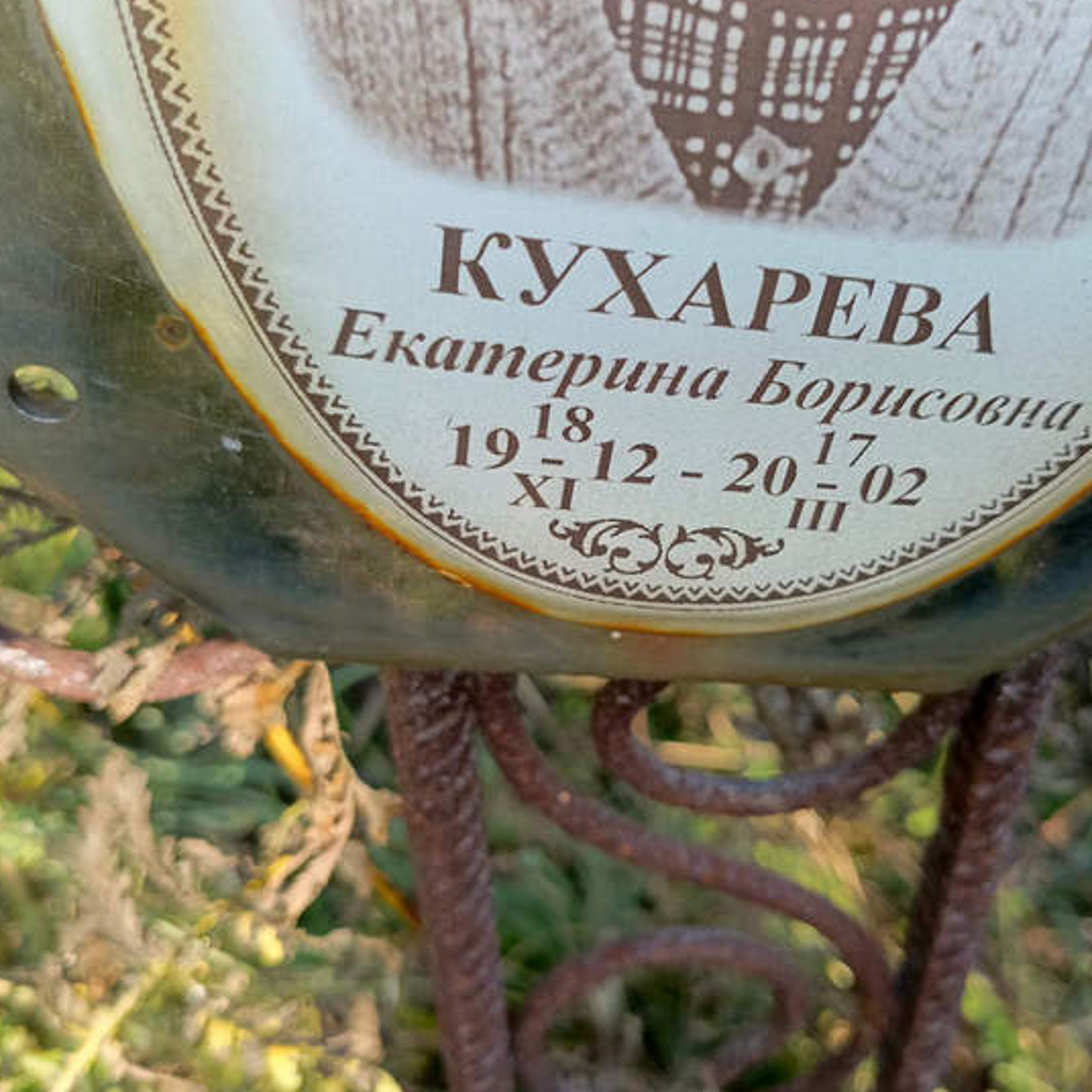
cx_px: 638
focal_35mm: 33
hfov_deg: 49.5
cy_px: 548
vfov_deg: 49.7
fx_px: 1178
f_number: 1.69
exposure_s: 1/176
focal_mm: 4.76
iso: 112
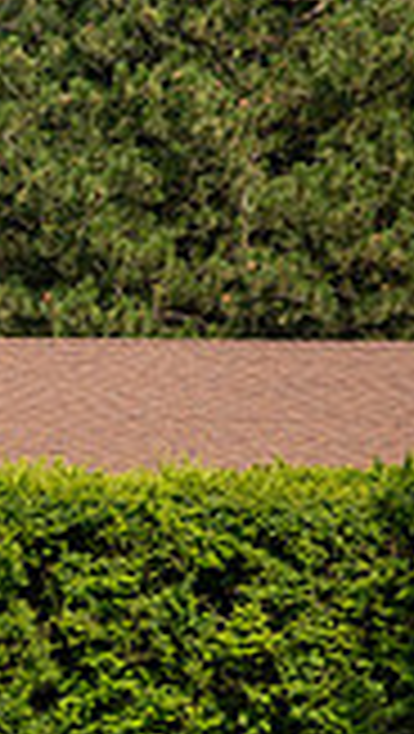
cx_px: -819
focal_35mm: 746
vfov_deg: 2.9
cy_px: 540
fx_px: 14521
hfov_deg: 1.6
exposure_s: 1/2500
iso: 250
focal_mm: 200
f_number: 5
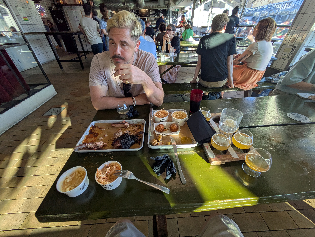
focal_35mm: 14
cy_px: 118
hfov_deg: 102.0
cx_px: 158
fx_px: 127
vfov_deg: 85.7
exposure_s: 1/129
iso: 44
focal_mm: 1.83
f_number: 2.2
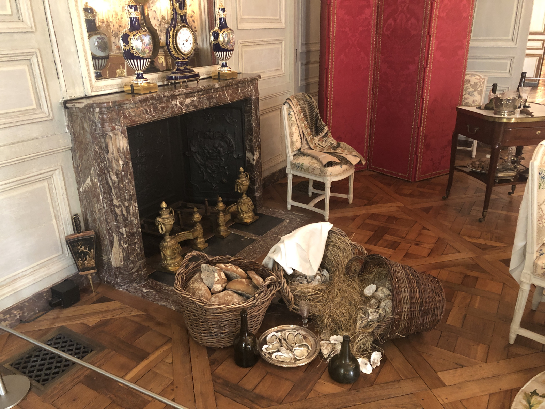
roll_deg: +0.5
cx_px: 272
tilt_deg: -22.0
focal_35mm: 28
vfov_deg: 49.7
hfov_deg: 63.4
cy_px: 204
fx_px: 441
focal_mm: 3.99
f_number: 1.8
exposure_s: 1/5
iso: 80
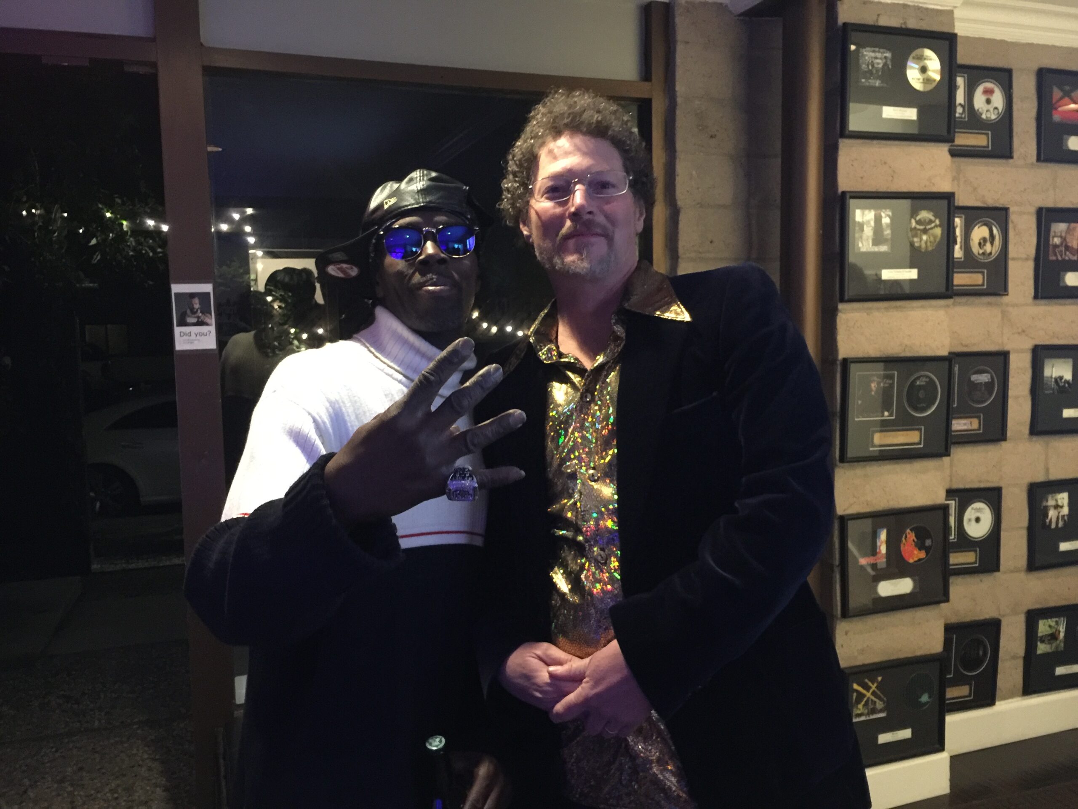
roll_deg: +0.1
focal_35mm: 29
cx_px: 539
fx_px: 903
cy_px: 404
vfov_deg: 48.2
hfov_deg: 61.7
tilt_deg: -4.6
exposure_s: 1/4
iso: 160
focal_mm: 4.15
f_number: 2.2
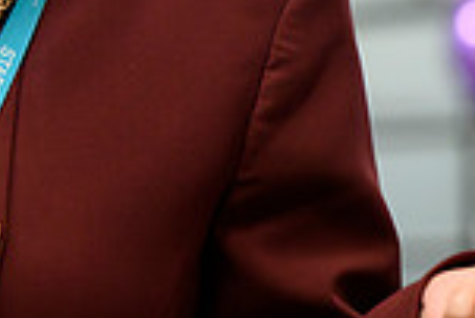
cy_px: -88
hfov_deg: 7.0
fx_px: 3896
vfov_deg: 4.7
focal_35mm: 295
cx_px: 25
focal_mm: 77
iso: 2500
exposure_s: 1/200
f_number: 2.8
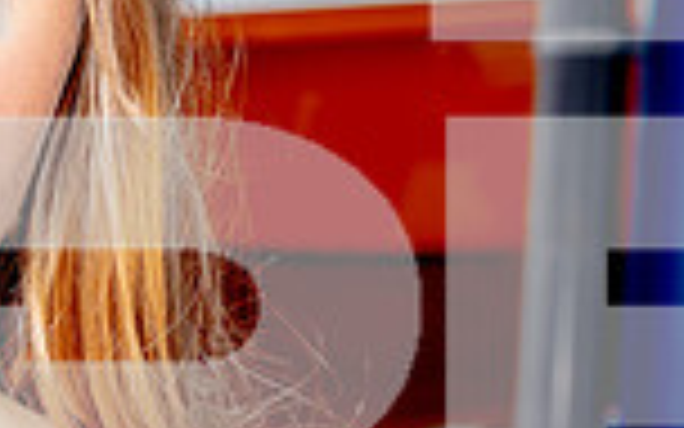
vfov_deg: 5.4
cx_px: -263
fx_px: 4511
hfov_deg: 8.5
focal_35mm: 242
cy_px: 372
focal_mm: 56
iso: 100
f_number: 8
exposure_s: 1/125
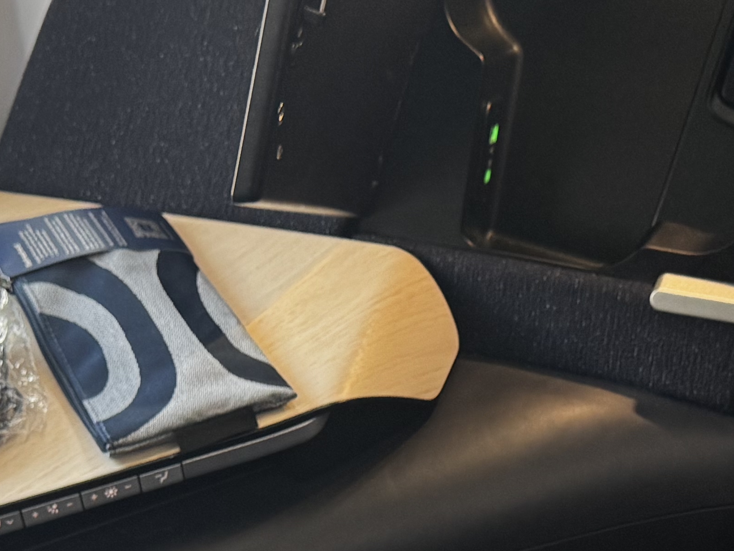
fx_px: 1824
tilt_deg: -47.3
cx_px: 397
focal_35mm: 86
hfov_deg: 22.7
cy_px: 734
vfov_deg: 16.2
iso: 125
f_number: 1.78
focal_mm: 6.76
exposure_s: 1/95
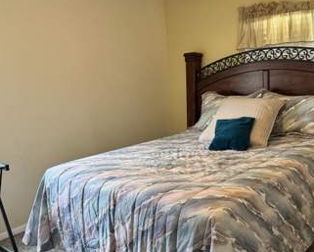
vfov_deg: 42.2
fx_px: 325
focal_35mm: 35
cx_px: 201
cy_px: 124
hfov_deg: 50.9
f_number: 1.78
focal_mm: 6.76
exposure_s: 1/60
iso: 400
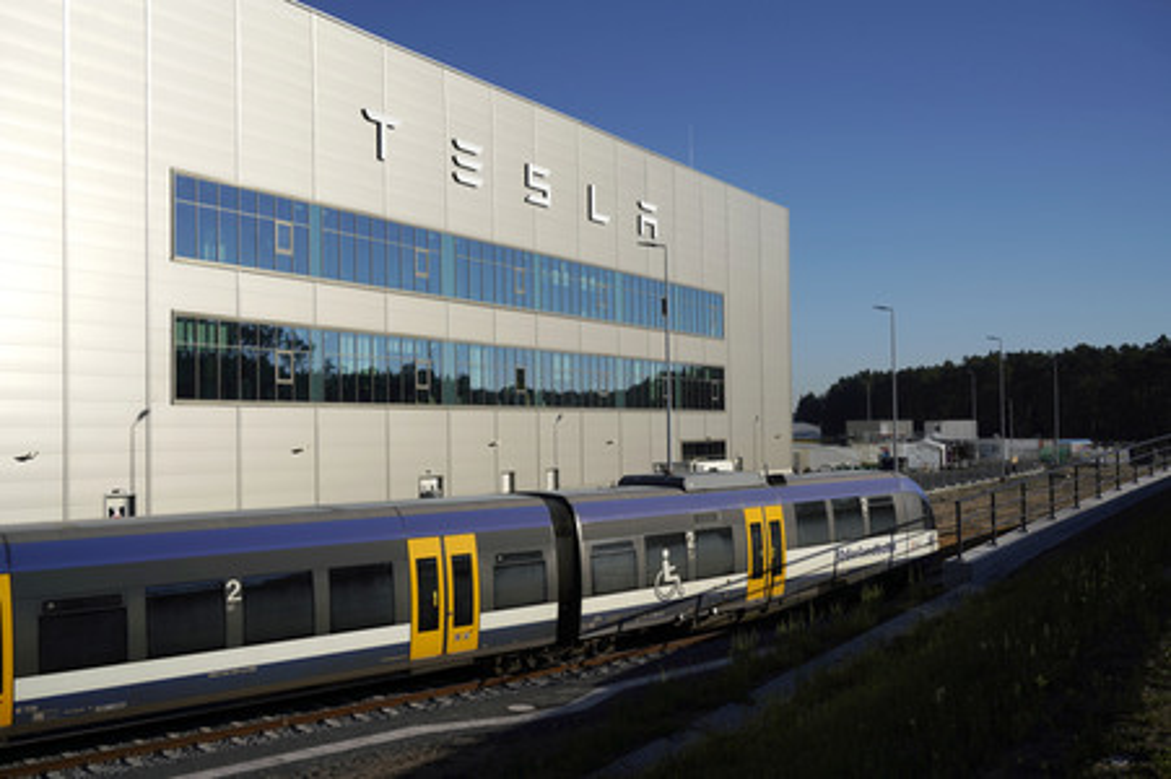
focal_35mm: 36
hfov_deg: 53.2
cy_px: 390
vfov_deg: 36.8
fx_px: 1170
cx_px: 586
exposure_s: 1/640
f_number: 8
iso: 100
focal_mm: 36
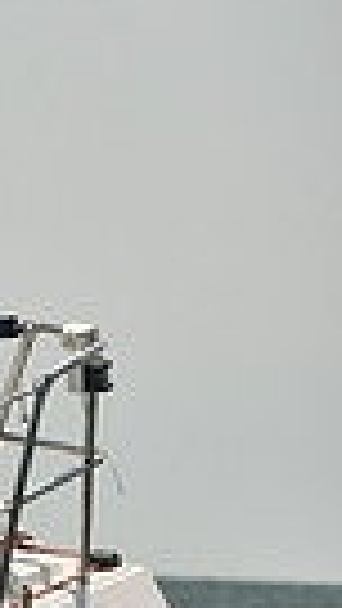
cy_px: 480
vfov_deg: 3.6
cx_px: -936
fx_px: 9796
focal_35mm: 608
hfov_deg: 2.0
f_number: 6.3
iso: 320
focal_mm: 135
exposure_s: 1/1000
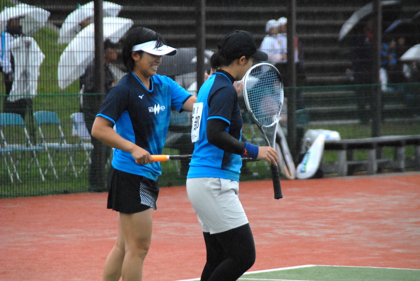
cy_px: 140
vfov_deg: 4.6
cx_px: 210
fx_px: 3504
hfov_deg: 6.9
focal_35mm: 300
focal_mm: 200
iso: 1400
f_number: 6.3
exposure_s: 1/500
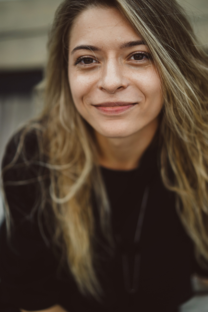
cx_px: 104
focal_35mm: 55
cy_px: 156
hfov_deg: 24.6
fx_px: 477
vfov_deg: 36.2
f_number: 1.8
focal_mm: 55
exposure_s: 1/1000
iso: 160
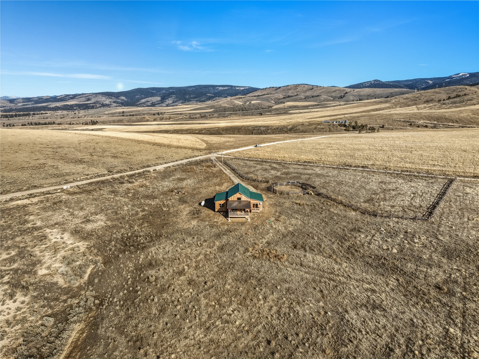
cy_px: 180
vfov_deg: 56.8
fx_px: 332
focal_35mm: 24
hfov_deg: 71.6
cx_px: 240
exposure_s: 1/640
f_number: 1.8
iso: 100
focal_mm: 8.7
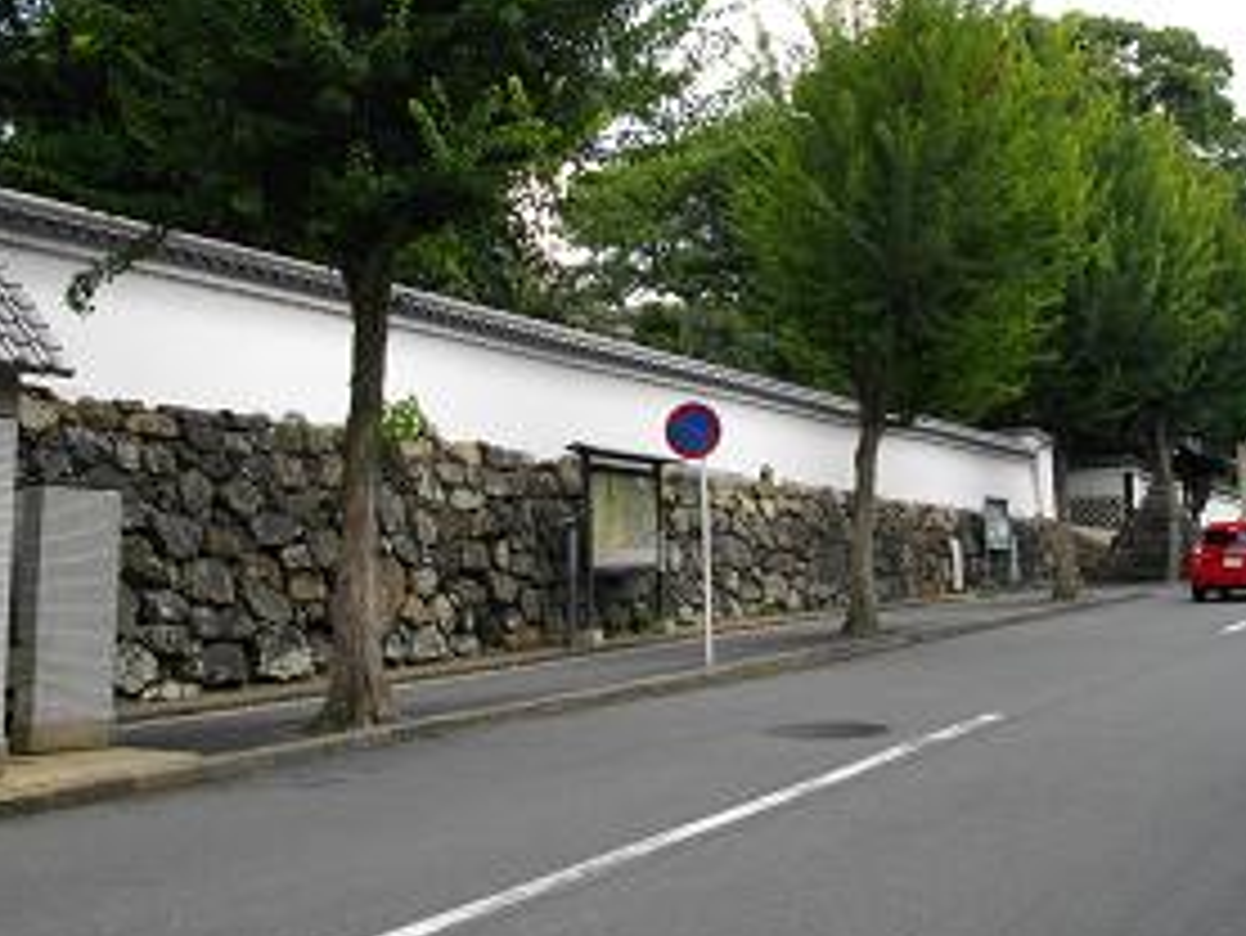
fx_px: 1620
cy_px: 324
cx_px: 645
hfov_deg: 42.1
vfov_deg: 32.0
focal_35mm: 45
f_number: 5.5
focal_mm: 5.7
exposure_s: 1/200
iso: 100
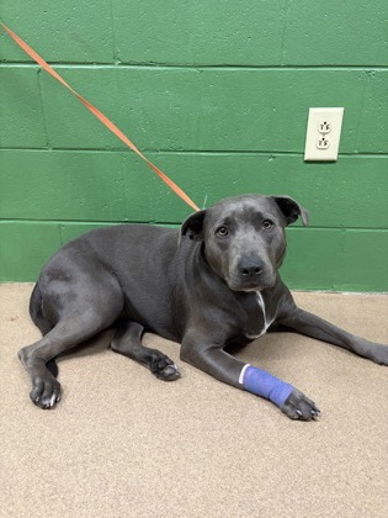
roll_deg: -0.6
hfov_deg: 53.1
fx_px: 389
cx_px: 194
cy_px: 259
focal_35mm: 26
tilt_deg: -23.1
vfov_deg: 67.3
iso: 500
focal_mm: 5.96
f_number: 1.6
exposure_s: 1/60
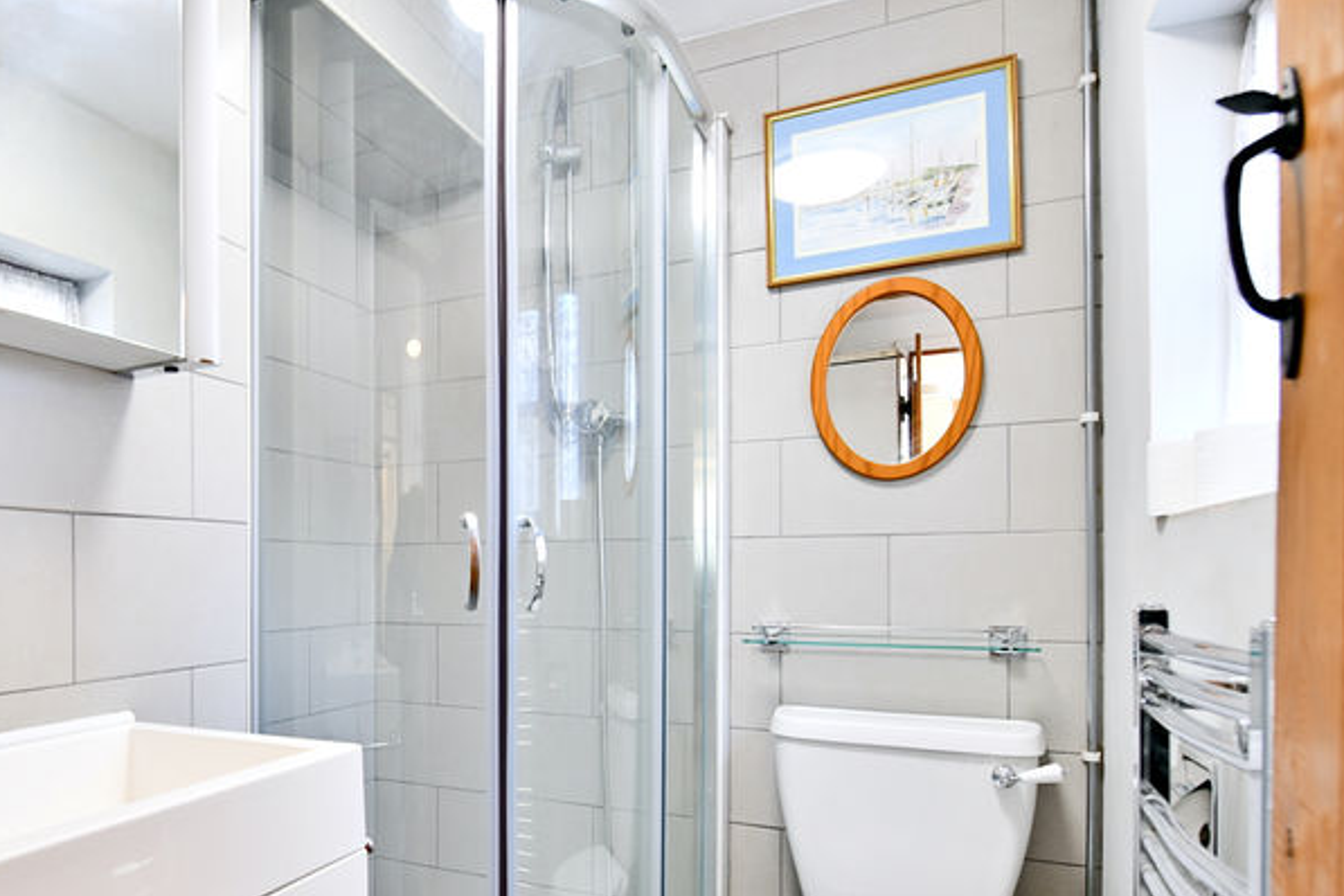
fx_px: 896
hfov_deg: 70.7
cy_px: 584
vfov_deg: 52.3
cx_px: 405
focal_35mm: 24
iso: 250
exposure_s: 1/15
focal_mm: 14
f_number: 6.3
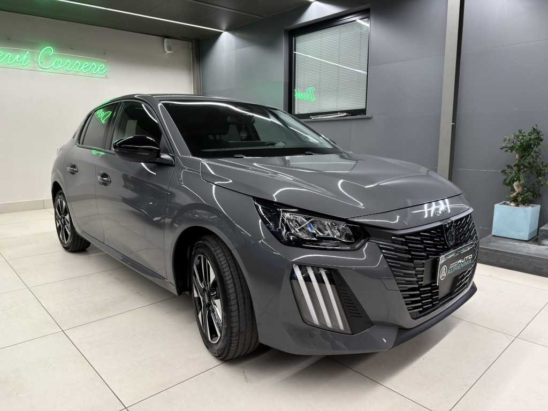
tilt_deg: -9.4
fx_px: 380
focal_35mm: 24
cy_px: 206
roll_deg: +0.5
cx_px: 274
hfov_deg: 71.6
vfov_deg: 56.8
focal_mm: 6.76
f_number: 1.78
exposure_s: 1/50
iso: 200
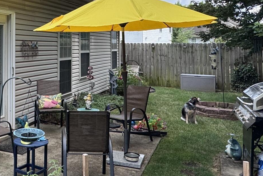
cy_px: 32
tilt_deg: +1.8
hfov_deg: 39.3
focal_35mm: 47
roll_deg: +0.3
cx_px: 33
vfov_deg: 28.0
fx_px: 343
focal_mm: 2.22
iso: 40
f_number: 2.2
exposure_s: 1/561
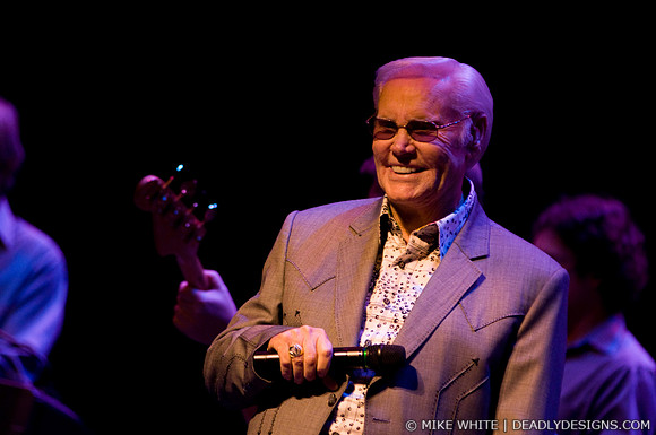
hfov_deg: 6.9
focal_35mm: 300
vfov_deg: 4.6
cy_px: 218
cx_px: 328
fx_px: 5459
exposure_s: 1/200
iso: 1000
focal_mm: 200
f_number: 2.8
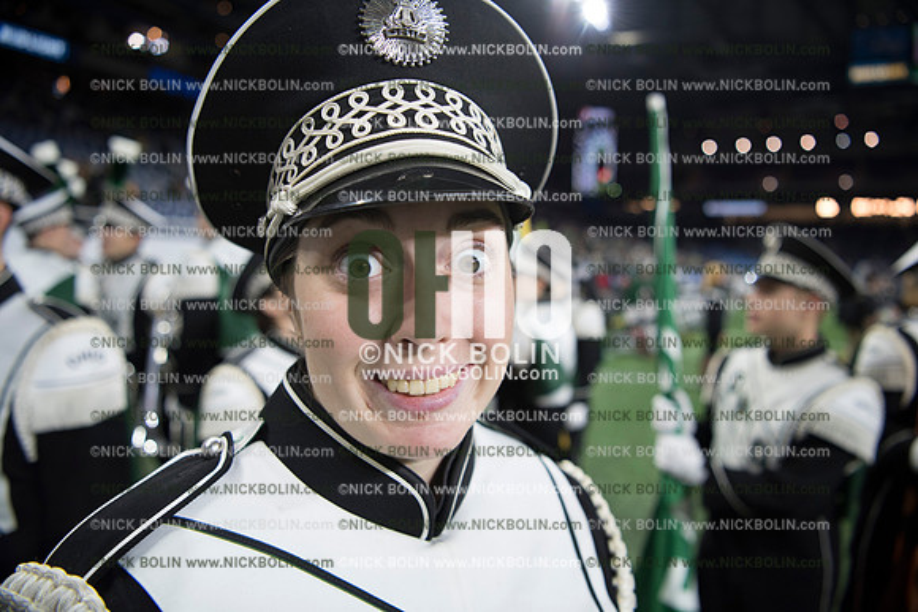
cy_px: 306
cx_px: 459
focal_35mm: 24
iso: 1250
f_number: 2.8
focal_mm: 24
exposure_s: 1/800
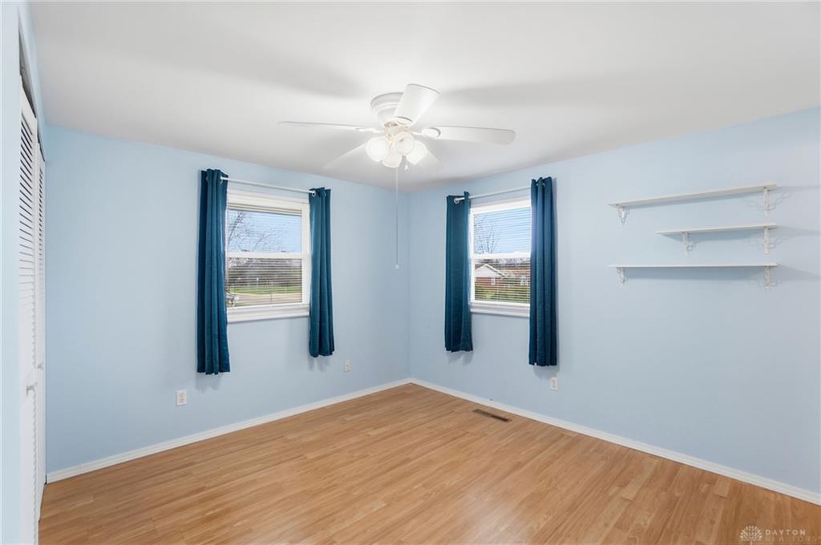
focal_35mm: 15
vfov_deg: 77.2
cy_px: 272
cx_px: 410
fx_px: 342
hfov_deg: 100.5
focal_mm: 10
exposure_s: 1/200
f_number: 4
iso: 100
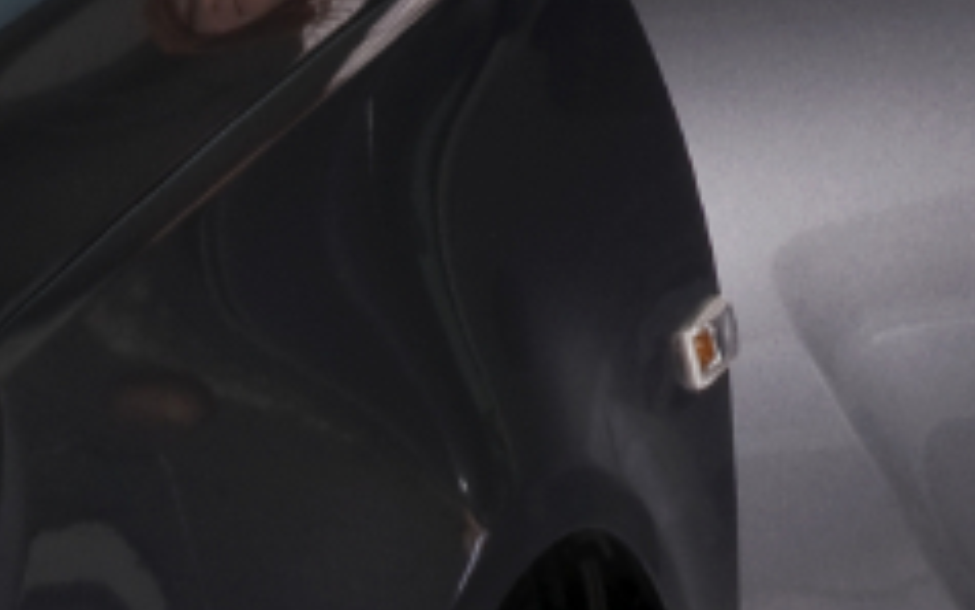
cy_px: -563
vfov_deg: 4.9
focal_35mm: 262
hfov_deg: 7.9
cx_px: 1137
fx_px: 6965
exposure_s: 1/30
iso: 200
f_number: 5
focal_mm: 24
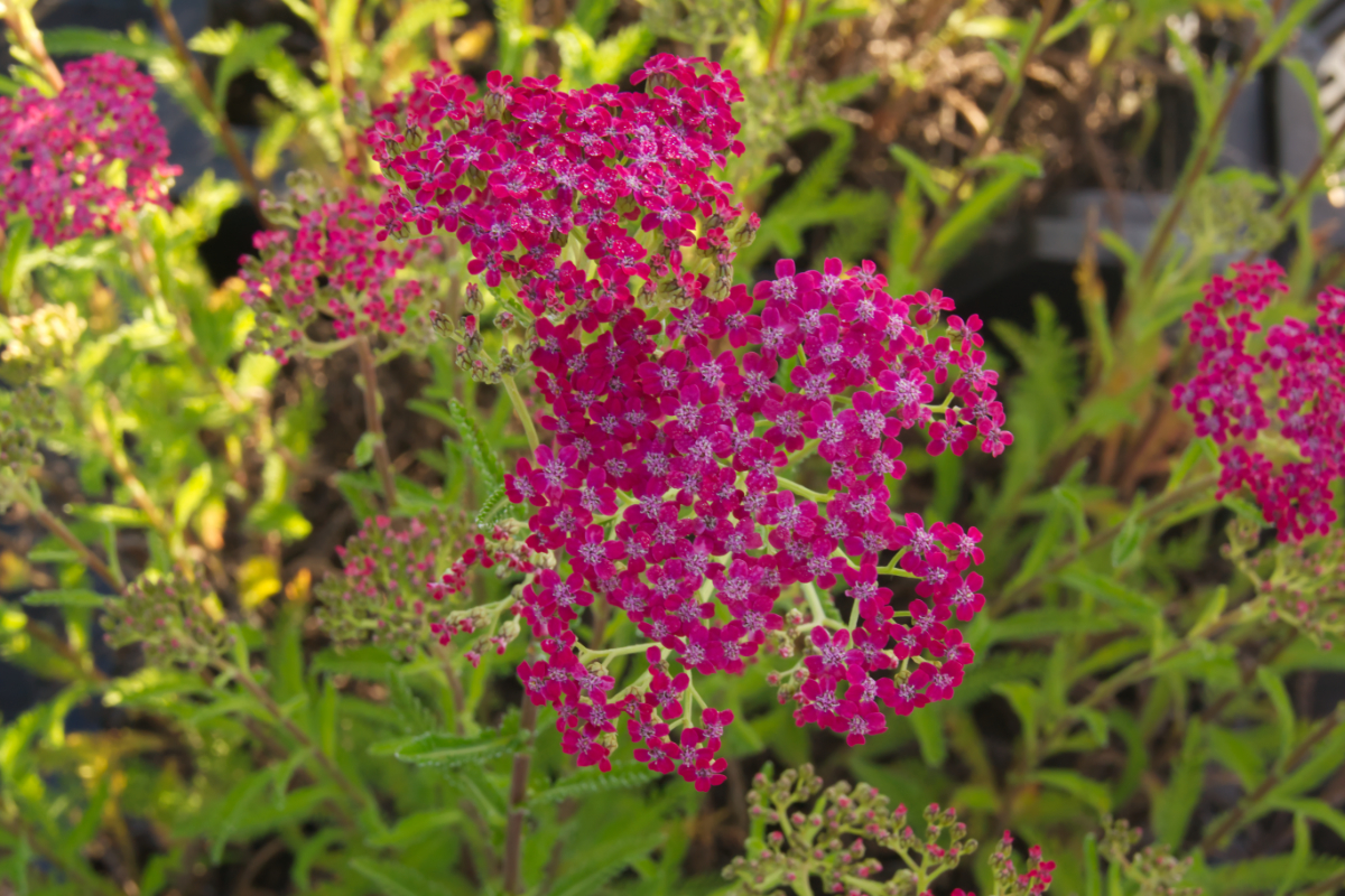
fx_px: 2241
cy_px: 448
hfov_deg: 33.4
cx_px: 672
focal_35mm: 60
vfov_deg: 22.6
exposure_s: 1/80
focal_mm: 40
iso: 800
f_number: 16
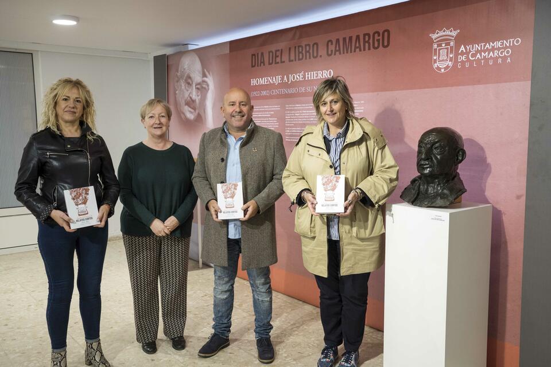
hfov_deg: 57.2
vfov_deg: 40.0
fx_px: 505
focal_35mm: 33
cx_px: 276
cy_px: 184
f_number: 7.1
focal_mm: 33
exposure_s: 1/160
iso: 2500
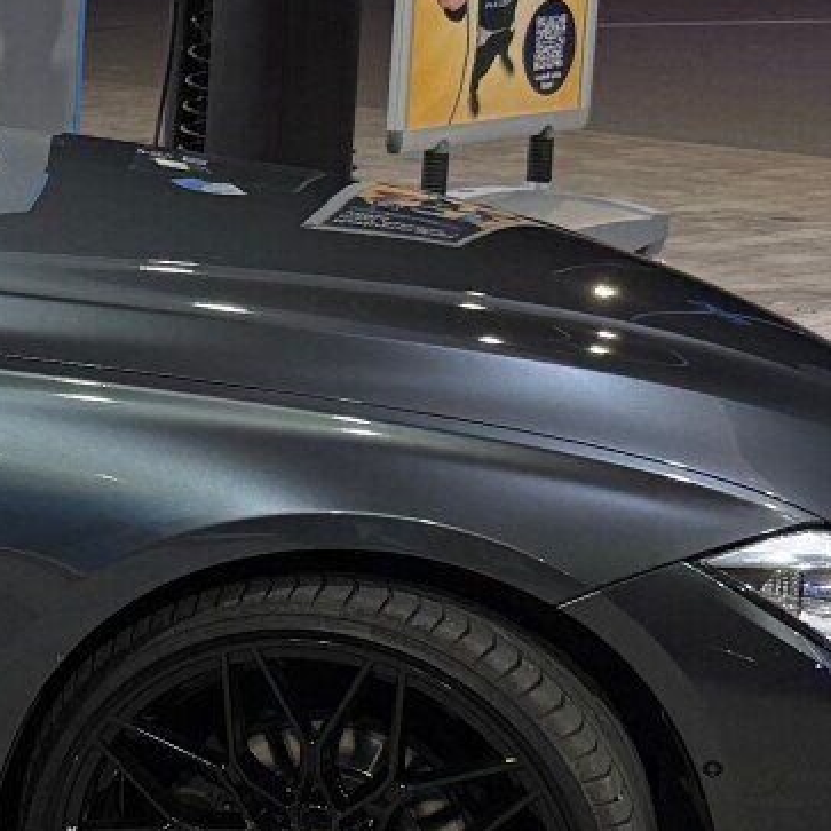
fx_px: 3096
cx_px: -600
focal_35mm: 114
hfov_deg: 13.8
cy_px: 404
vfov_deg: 15.3
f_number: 1.78
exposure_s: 1/84
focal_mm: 6.76
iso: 200
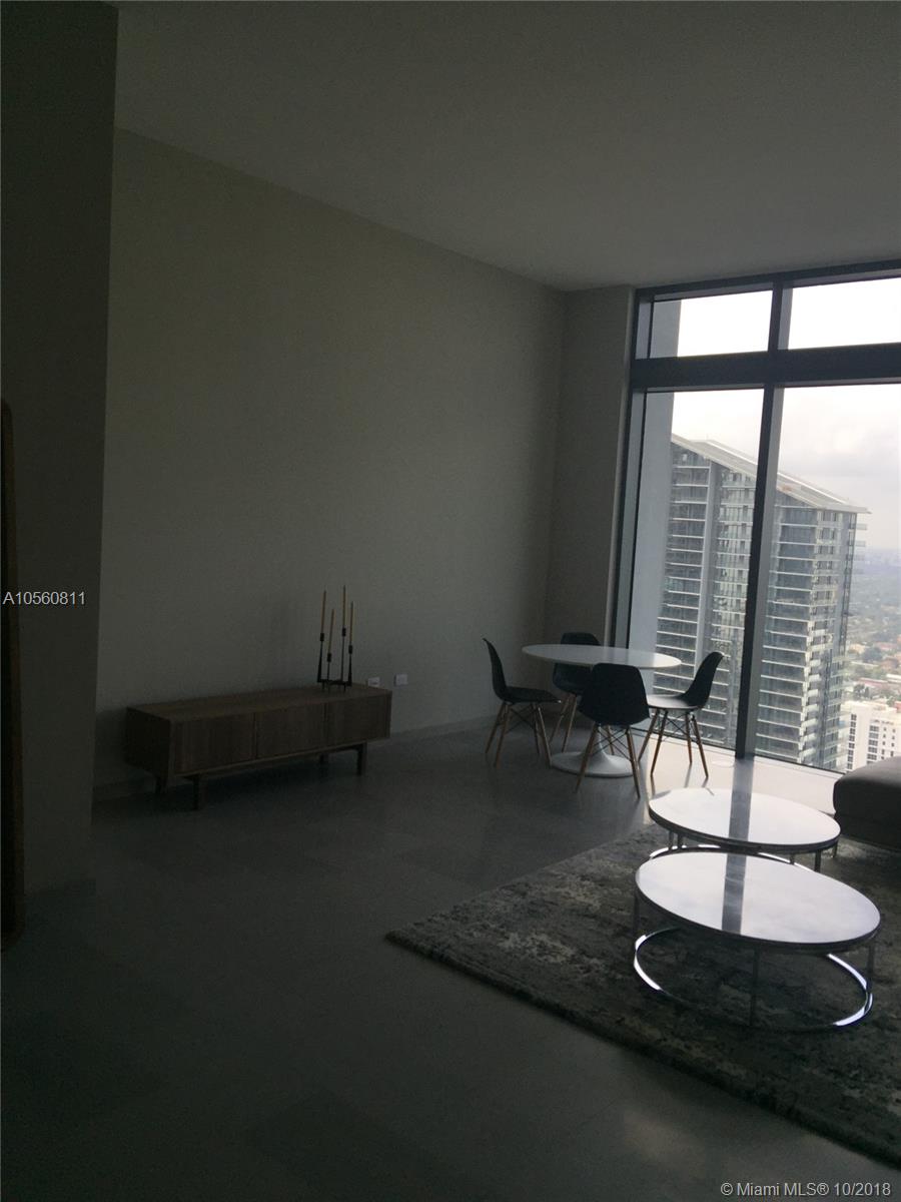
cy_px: 601
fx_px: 1006
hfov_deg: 48.2
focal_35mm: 29
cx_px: 450
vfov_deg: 61.7
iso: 32
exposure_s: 1/549
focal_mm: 4.15
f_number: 2.2
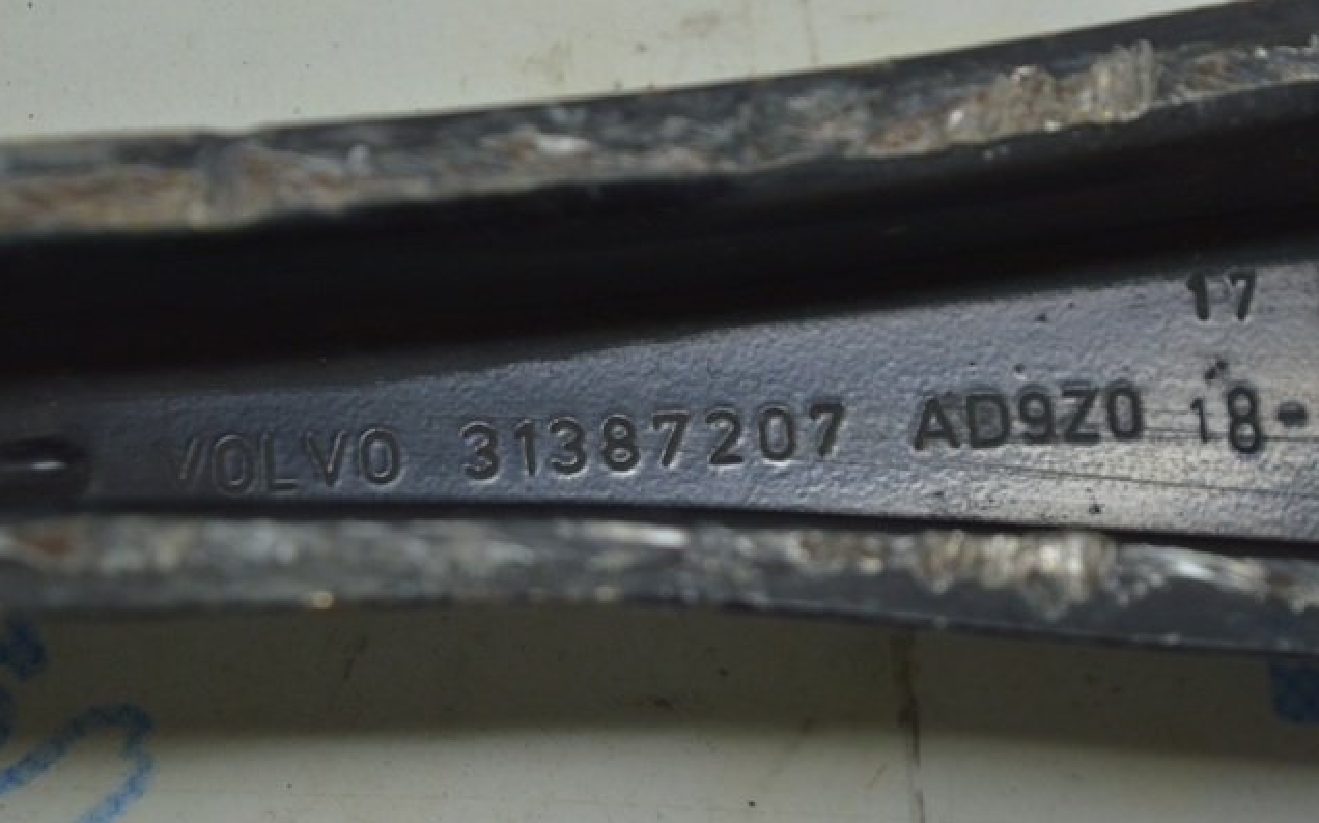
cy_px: 438
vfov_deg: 15.4
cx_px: 657
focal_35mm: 85
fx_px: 3037
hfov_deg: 24.5
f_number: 5.6
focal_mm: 55
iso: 400
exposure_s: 1/40
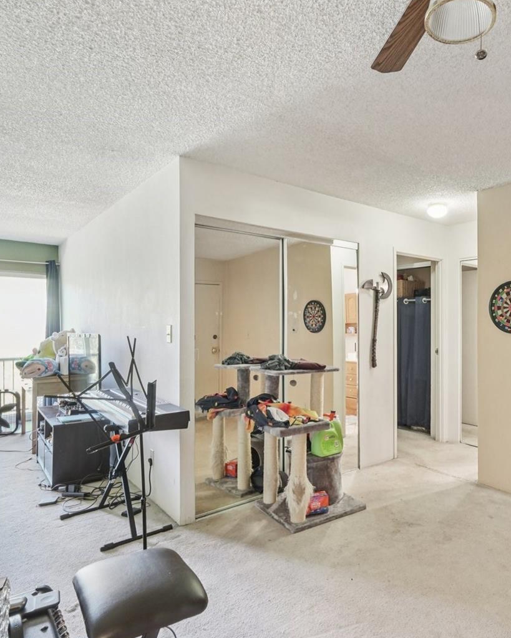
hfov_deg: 61.1
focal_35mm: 22
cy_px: 327
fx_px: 416
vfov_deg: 75.0
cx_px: 354
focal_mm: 10
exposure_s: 1
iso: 800
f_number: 8
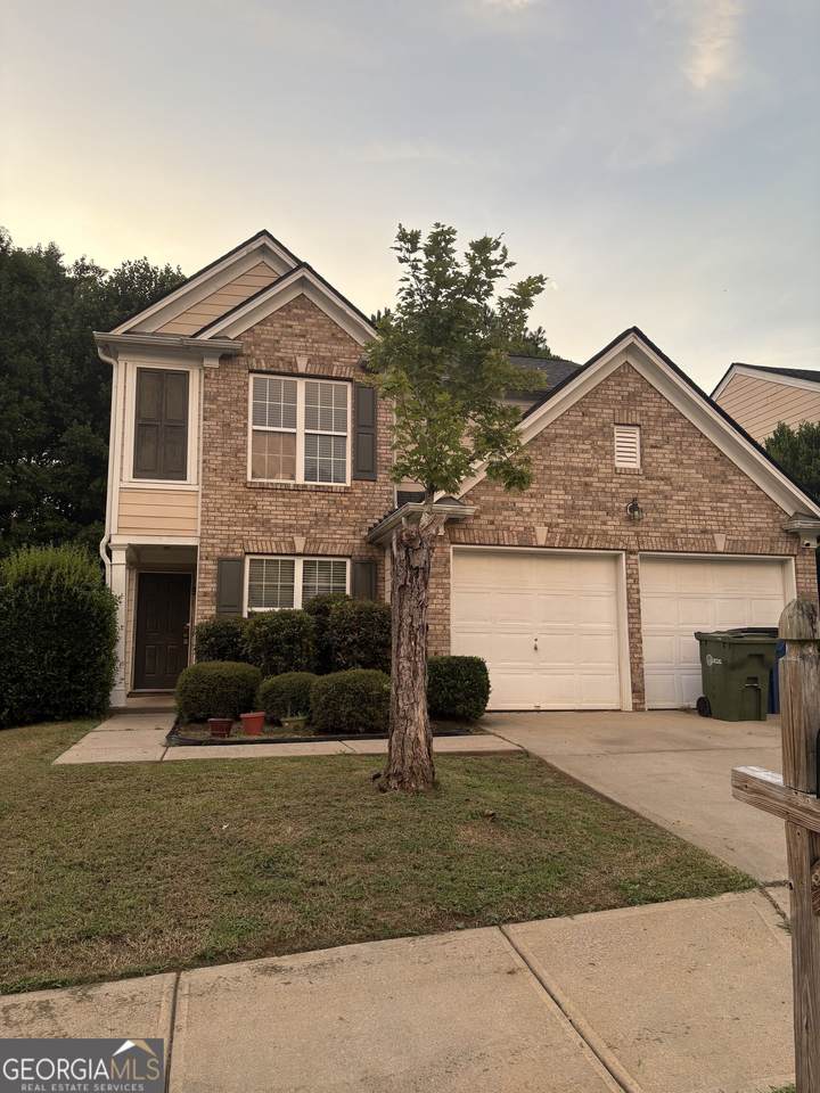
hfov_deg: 53.1
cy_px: 546
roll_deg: -0.1
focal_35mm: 26
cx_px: 410
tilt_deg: +8.6
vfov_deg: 67.3
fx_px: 821
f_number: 1.6
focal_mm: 5.96
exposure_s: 1/121
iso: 64
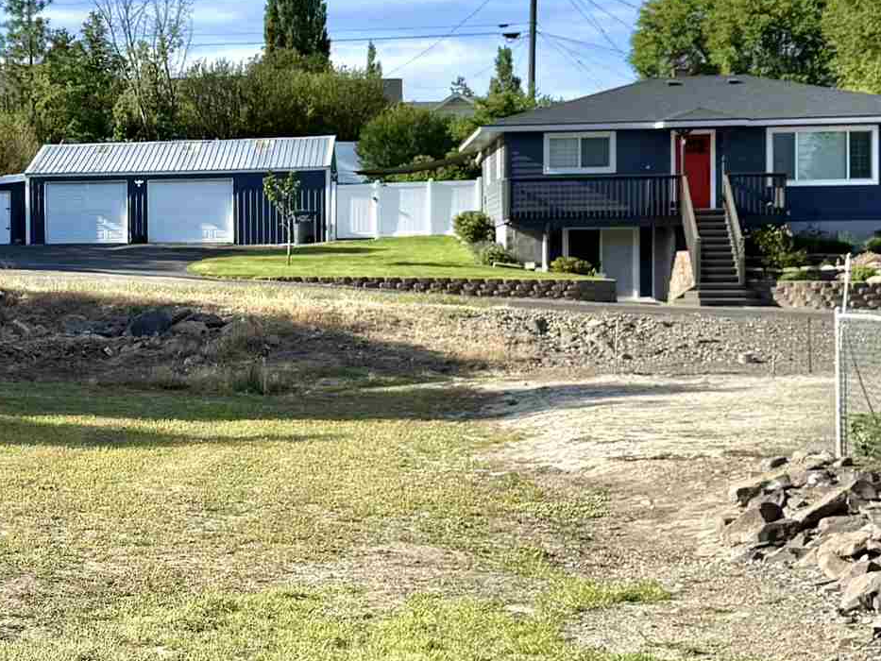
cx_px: -221
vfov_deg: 18.7
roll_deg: -0.3
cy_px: 291
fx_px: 2011
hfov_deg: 22.5
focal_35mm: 79
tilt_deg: +0.3
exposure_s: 1/3953
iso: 80
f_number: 1.78
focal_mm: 6.76
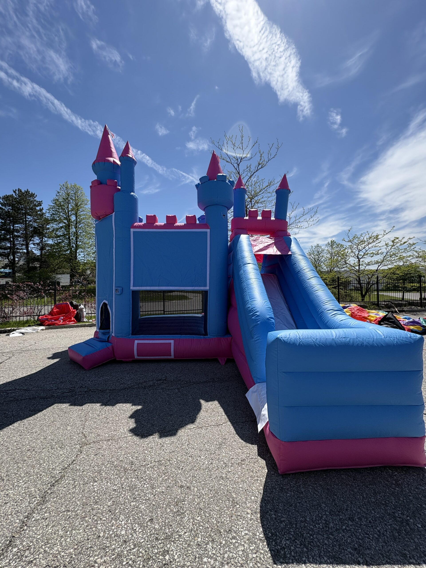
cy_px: 284
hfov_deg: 85.7
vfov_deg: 102.1
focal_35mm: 14
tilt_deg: +0.4
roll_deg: +0.7
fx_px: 230
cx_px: 213
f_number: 2.2
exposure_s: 1/1976
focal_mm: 2.22
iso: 64
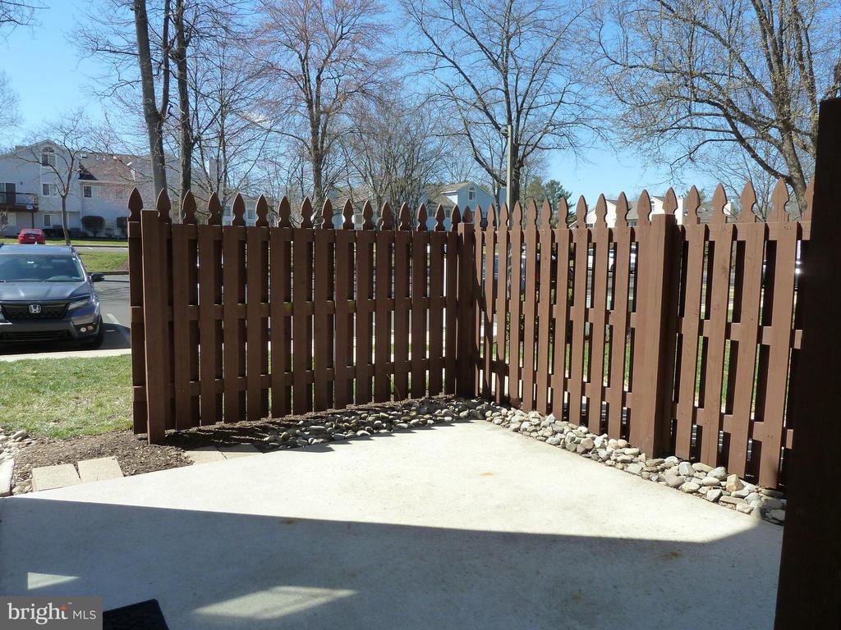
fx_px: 607
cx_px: 420
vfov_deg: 54.9
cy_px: 315
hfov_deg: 69.4
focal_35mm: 25
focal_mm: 4.1
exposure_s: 1/400
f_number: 4
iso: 125
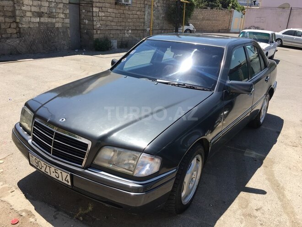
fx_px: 253
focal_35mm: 29
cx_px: 151
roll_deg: -4.3
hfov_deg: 61.7
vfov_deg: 48.2
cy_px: 114
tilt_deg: -21.0
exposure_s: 1/1068
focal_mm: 4.15
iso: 25
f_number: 2.2
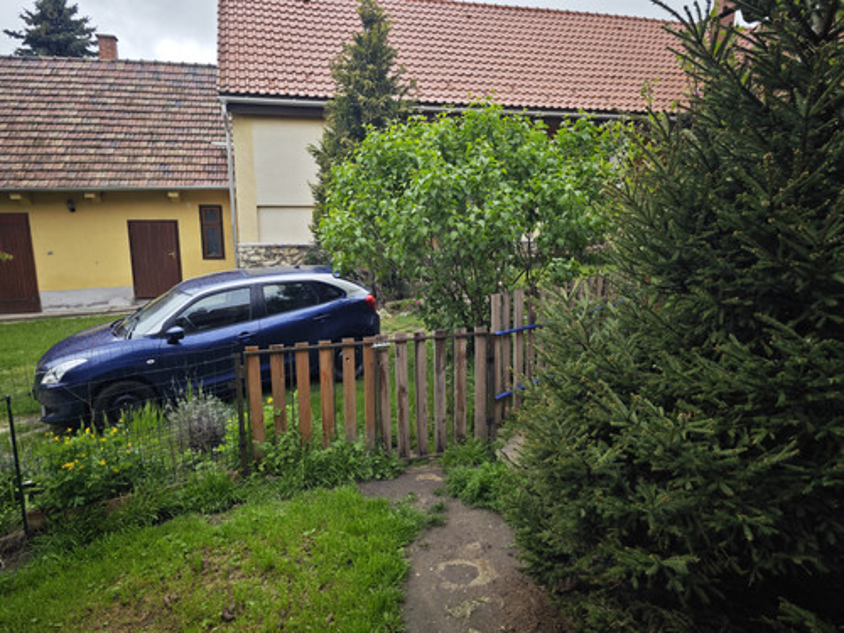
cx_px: 422
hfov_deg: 73.9
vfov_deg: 58.9
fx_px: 561
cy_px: 316
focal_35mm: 23
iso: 50
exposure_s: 1/104
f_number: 1.9
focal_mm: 7.79
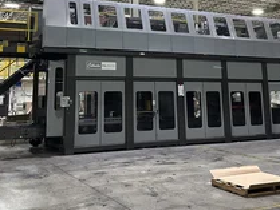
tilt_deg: +10.9
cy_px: 23
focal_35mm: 46
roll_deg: -0.1
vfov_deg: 30.2
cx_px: 123
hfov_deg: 41.2
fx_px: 372
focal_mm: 6.86
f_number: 1.78
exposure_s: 1/40
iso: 640
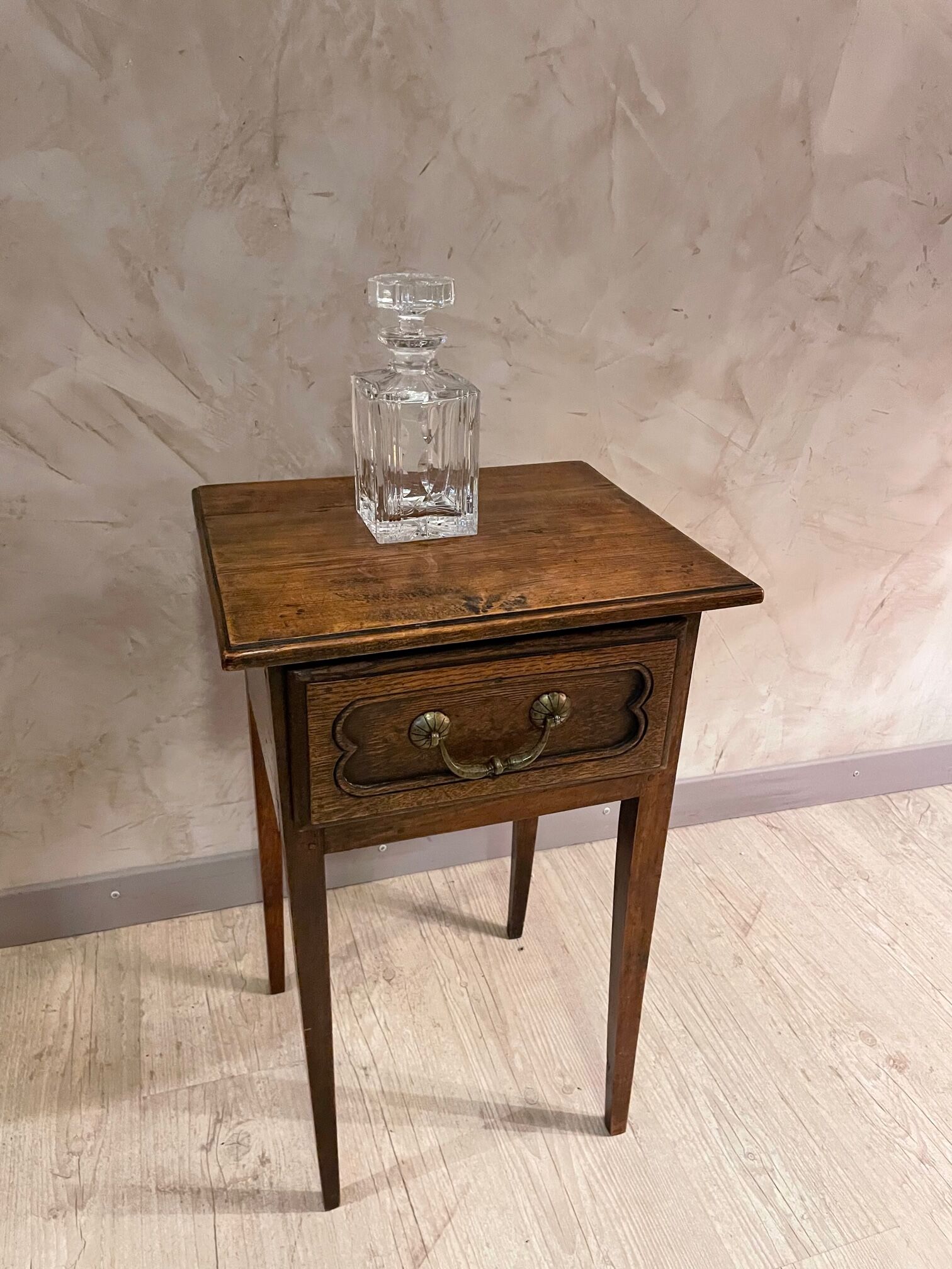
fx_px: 953
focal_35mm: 26
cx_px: 476
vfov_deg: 67.3
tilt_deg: -26.1
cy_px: 634
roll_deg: -0.8
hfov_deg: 53.1
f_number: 1.6
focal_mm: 4.2
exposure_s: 1/50
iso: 500
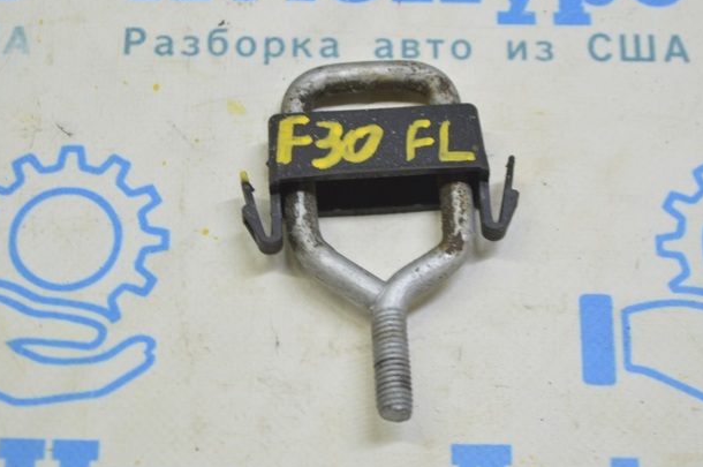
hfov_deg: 23.5
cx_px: 338
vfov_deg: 15.7
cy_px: 237
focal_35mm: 87
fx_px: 1687
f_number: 5.6
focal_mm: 55
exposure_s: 1/20
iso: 400
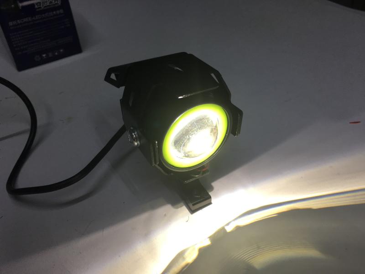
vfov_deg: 48.2
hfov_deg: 61.7
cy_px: 137
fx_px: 306
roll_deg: +5.7
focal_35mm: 29
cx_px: 182
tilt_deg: -38.2
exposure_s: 1/120
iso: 40
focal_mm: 4.15
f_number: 2.2
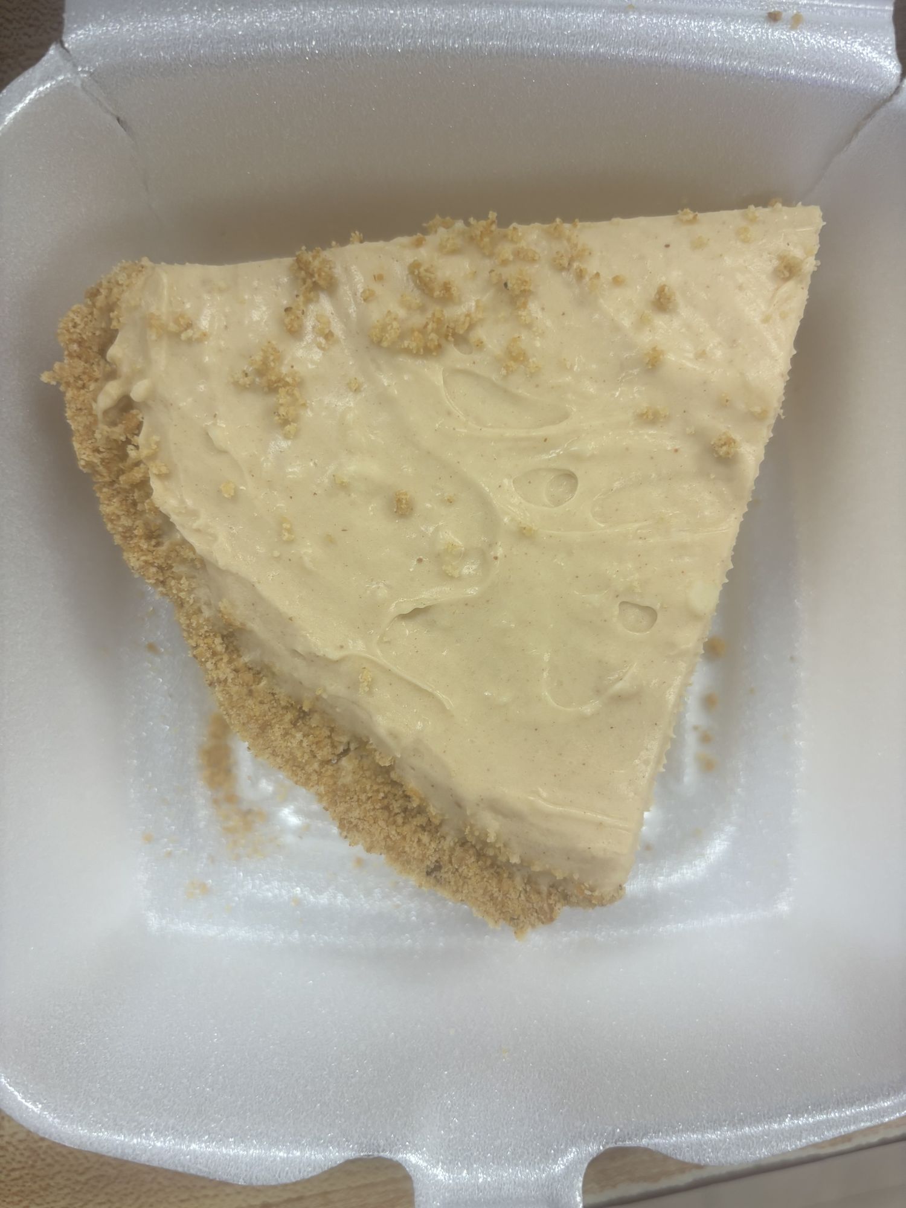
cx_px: 453
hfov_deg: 53.1
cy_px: 604
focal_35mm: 26
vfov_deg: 67.3
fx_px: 907
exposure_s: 1/120
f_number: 1.6
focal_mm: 5.96
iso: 80
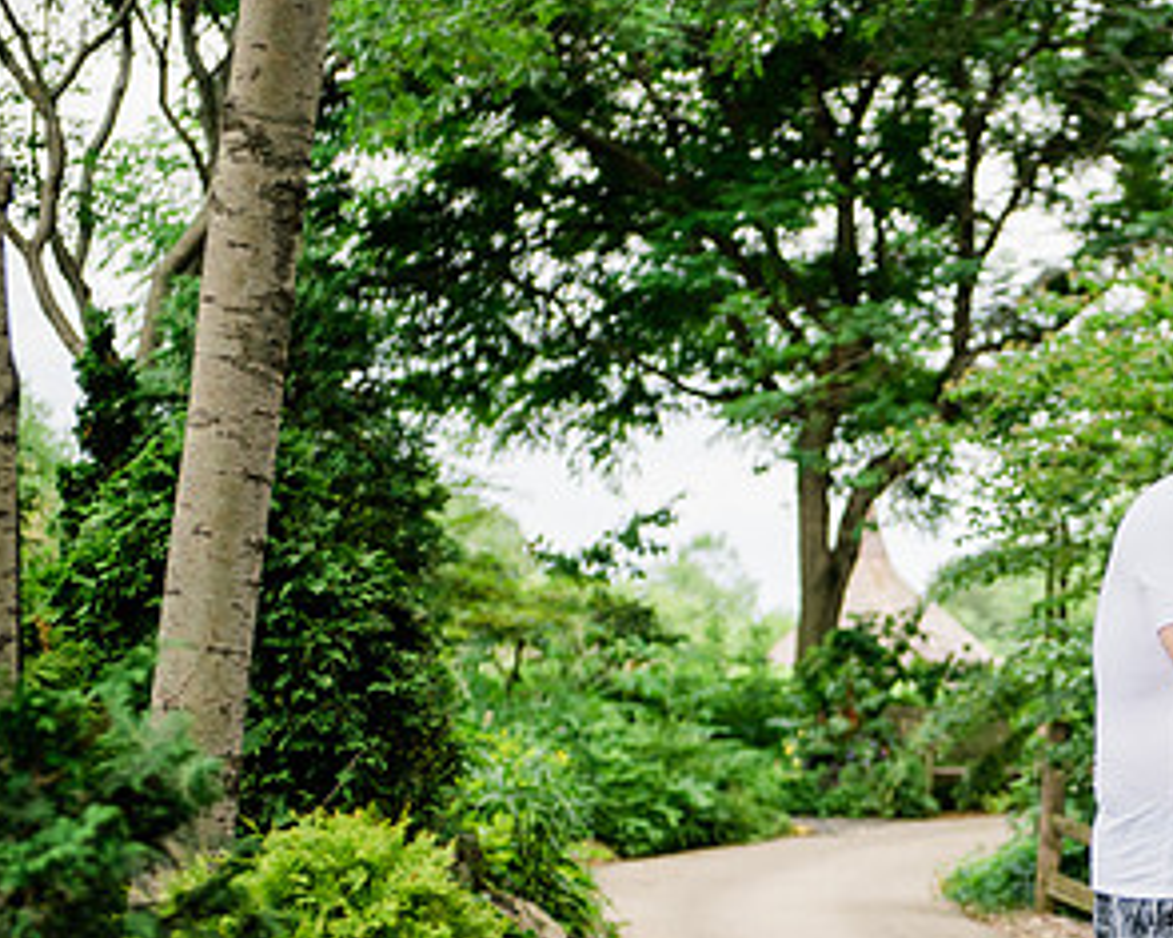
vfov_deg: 13.3
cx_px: 1037
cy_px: 760
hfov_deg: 16.5
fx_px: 3991
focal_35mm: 115
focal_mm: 62
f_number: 2.8
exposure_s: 1/160
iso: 200
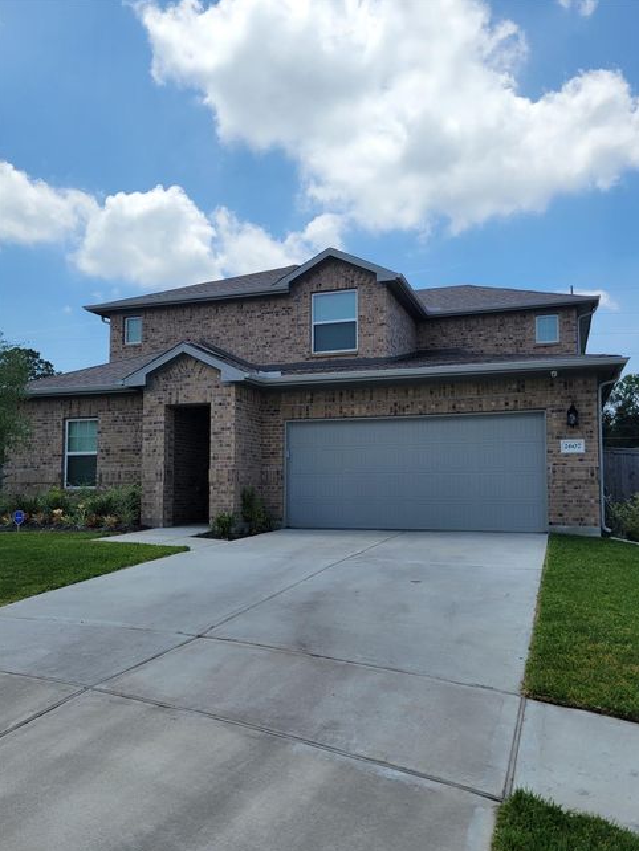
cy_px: 439
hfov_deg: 51.4
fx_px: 664
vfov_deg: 65.3
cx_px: 326
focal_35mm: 27
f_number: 1.8
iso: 40
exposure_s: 1/3018
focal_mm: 5.4
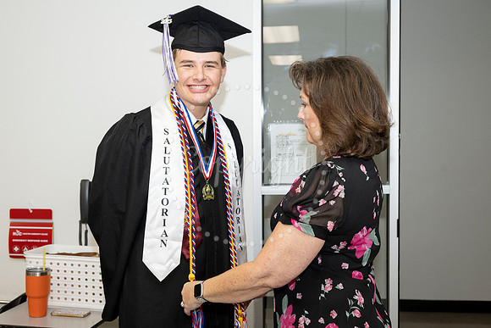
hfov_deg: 44.7
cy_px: 164
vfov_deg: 30.7
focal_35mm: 44
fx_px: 596
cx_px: 240
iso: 800
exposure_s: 1/80
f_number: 5.6
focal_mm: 42
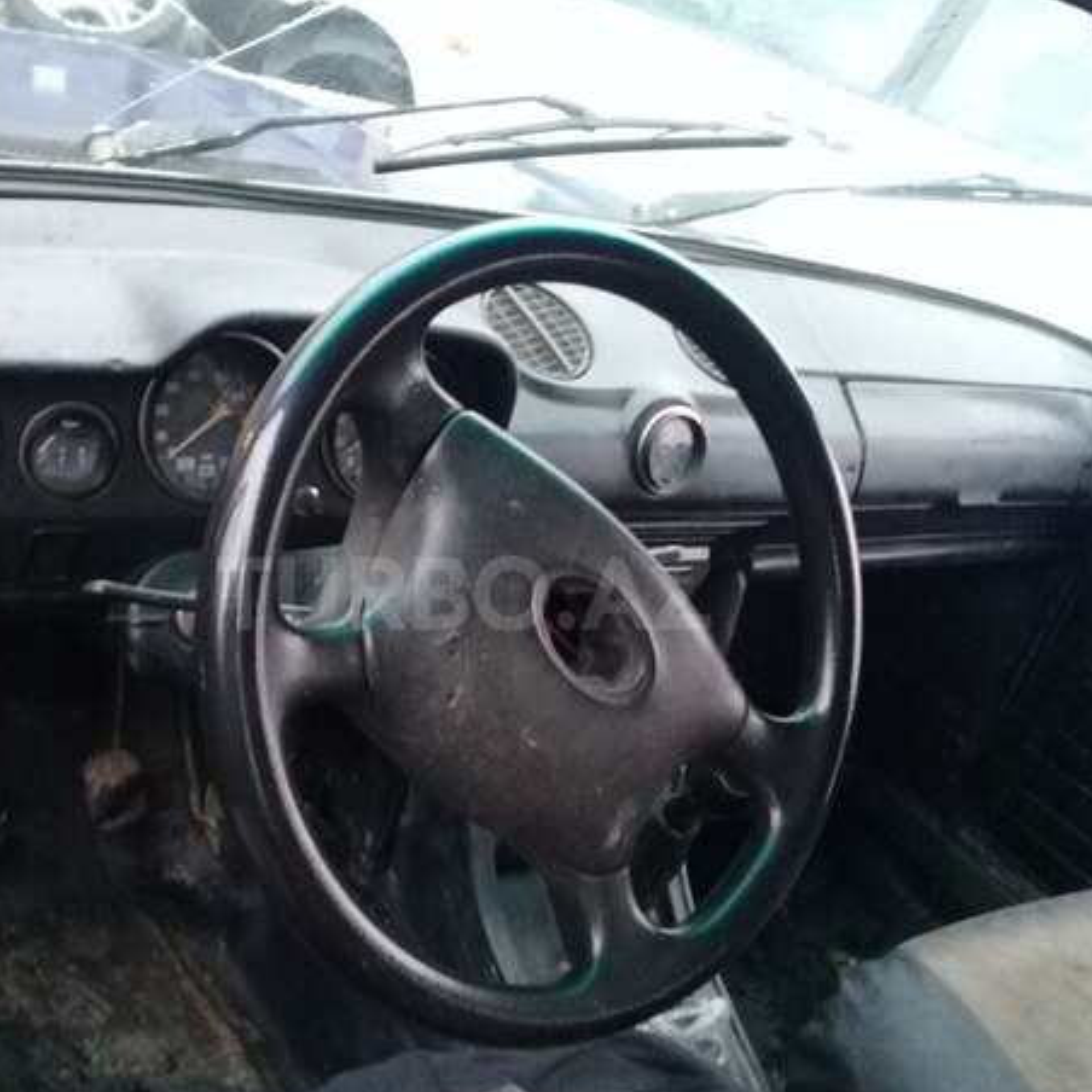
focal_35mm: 40
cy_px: 593
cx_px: 464
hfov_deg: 41.7
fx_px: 1428
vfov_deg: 41.8
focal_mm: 3.3
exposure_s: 1/17
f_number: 2.2
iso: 250
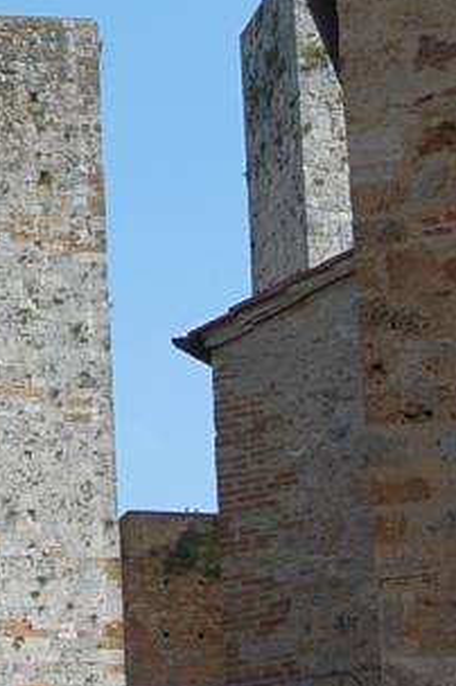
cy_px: 88
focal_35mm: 137
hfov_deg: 9.9
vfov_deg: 14.8
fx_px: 2609
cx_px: -25
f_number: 10
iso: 220
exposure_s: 1/250
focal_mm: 28
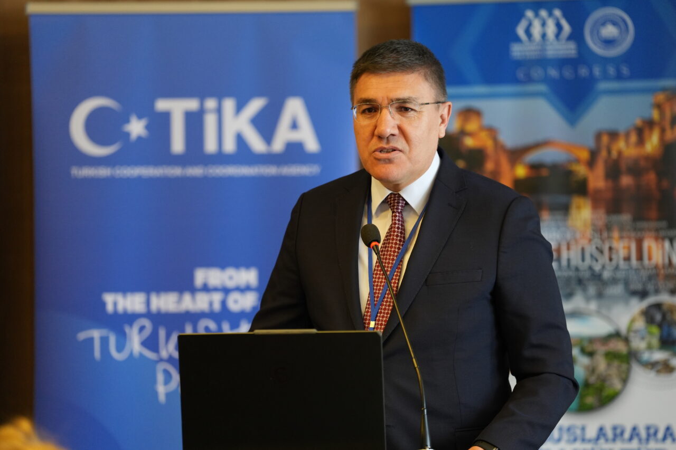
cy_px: 225
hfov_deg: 12.5
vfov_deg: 8.3
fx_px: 3098
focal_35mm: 165
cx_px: 338
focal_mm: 165
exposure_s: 1/200
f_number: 2.8
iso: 2000
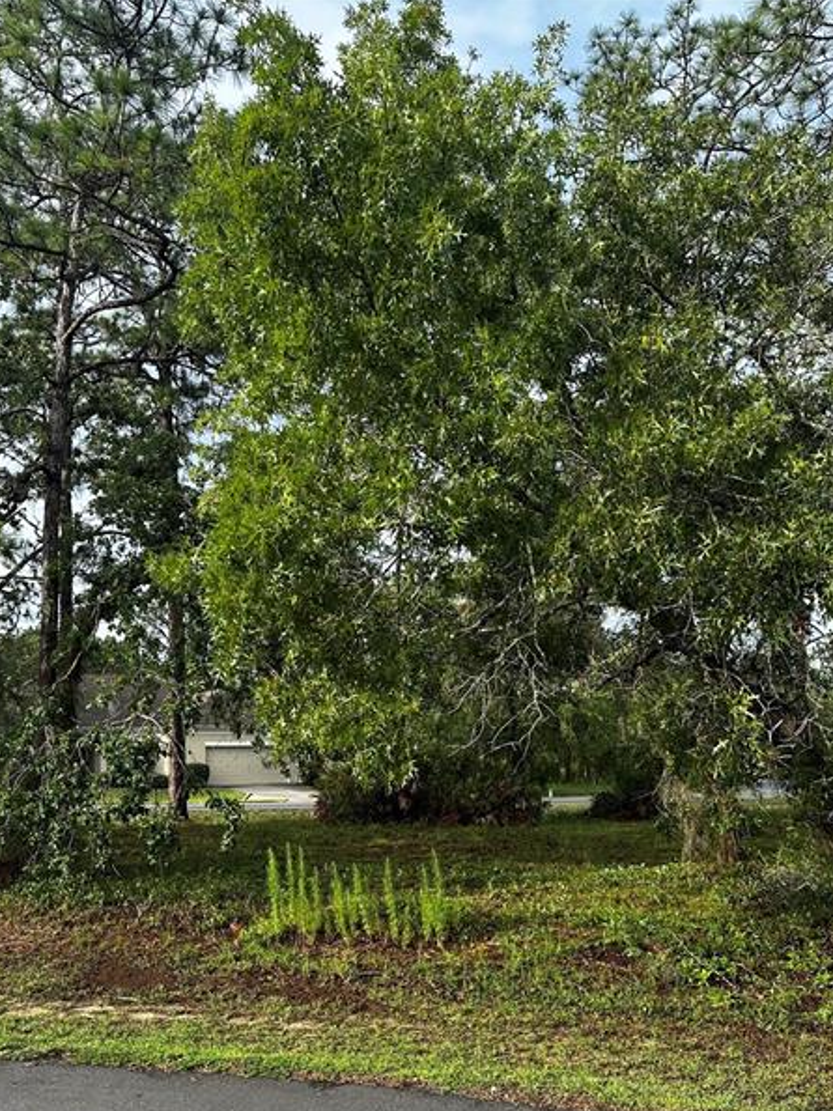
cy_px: 713
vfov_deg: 57.4
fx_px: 995
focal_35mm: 31
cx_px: 398
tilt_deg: +1.1
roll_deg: +0.0
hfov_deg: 45.4
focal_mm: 6.86
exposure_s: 1/810
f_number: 1.78
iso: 80
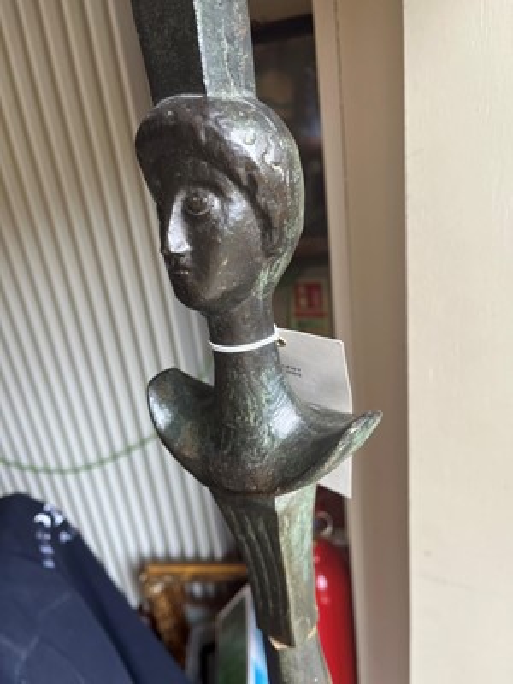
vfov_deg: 67.3
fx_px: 514
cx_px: 256
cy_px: 342
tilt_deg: -24.0
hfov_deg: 53.1
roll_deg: +8.8
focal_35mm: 26
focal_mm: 5.1
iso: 40
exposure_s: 1/121
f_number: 1.6
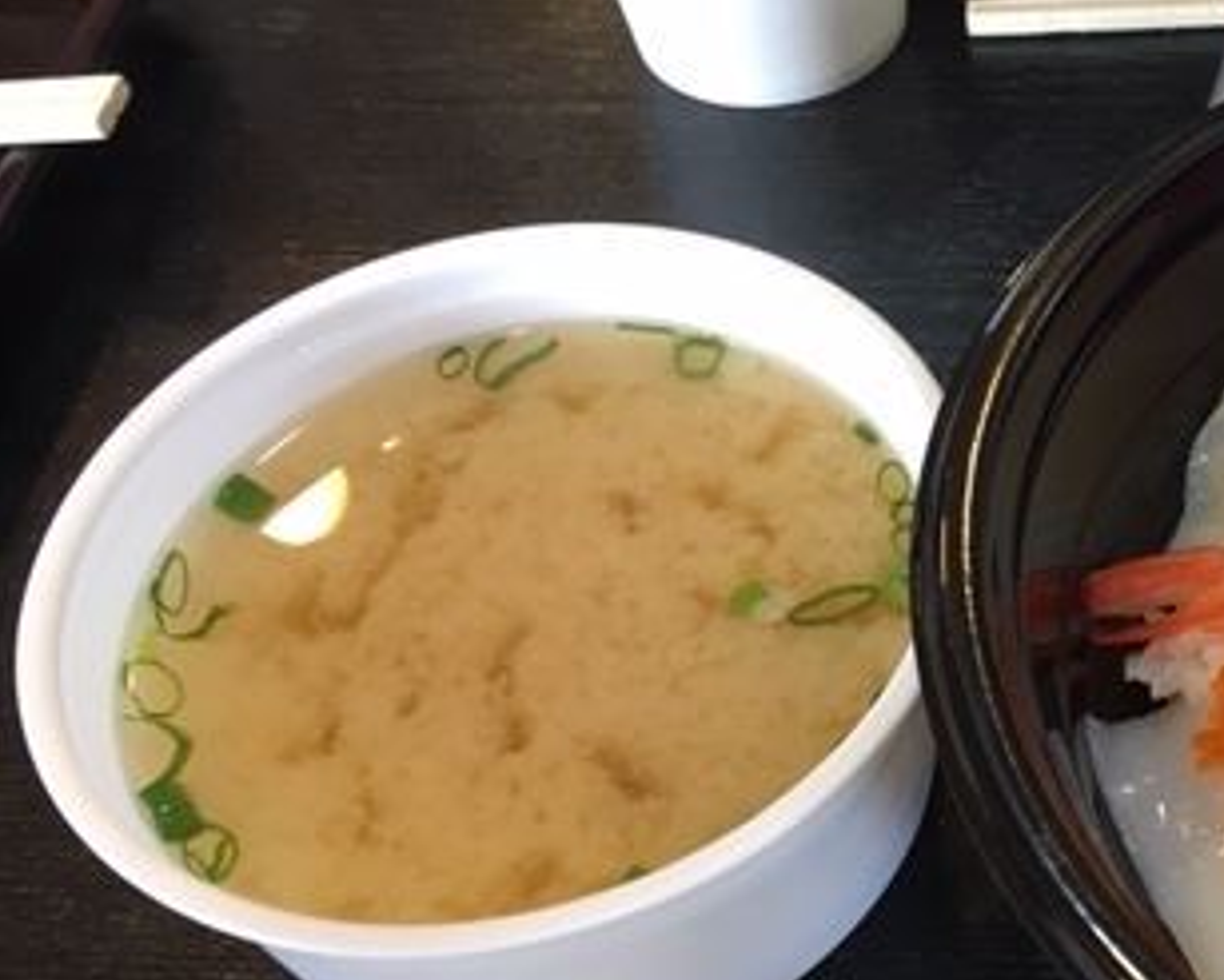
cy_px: 570
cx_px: 1208
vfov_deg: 25.8
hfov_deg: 29.9
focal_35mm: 59
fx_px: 2139
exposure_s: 1/30
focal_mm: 4.15
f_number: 2.2
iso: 80
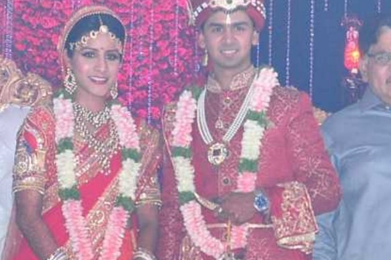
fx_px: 2007
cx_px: 254
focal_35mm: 185
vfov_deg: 7.4
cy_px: 196
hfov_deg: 11.1
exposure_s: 1/125
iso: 640
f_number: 7.1
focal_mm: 32
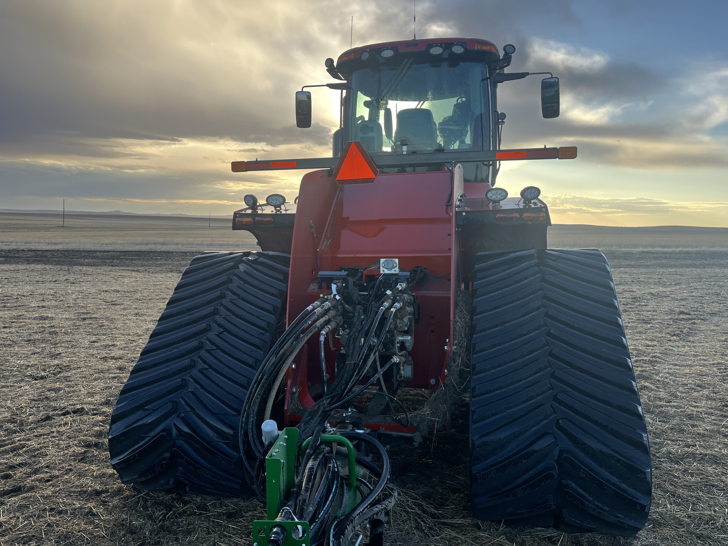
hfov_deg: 67.3
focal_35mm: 26
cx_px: 364
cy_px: 273
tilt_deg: -4.4
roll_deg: -1.7
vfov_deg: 53.1
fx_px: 547
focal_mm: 5.1
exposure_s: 1/804
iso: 50
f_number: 1.6
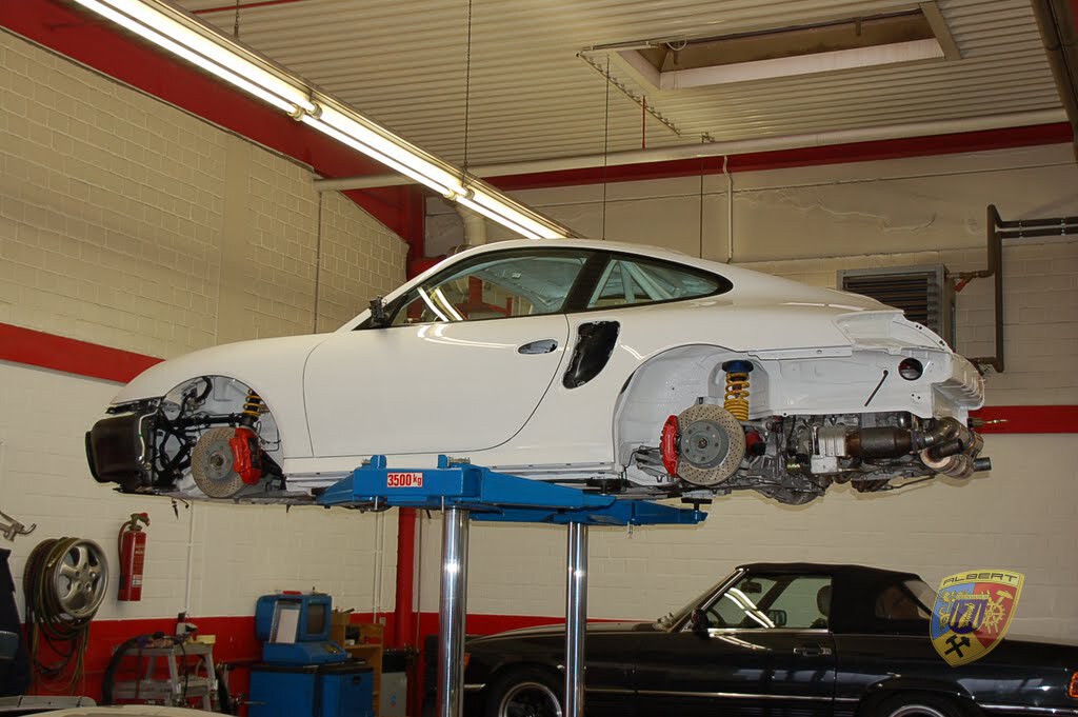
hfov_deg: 37.9
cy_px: 358
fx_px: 1571
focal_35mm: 52
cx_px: 539
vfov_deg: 25.7
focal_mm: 35
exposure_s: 1/60
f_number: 4.2
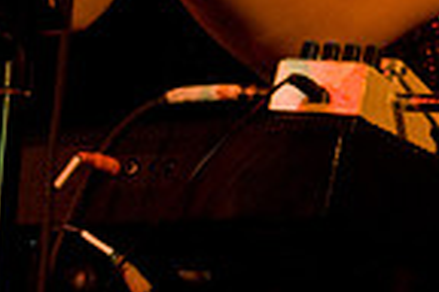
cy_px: -230
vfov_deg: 3.2
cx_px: 750
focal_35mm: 423
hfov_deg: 4.8
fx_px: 5158
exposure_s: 1/60
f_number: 2.8
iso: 1000
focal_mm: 70
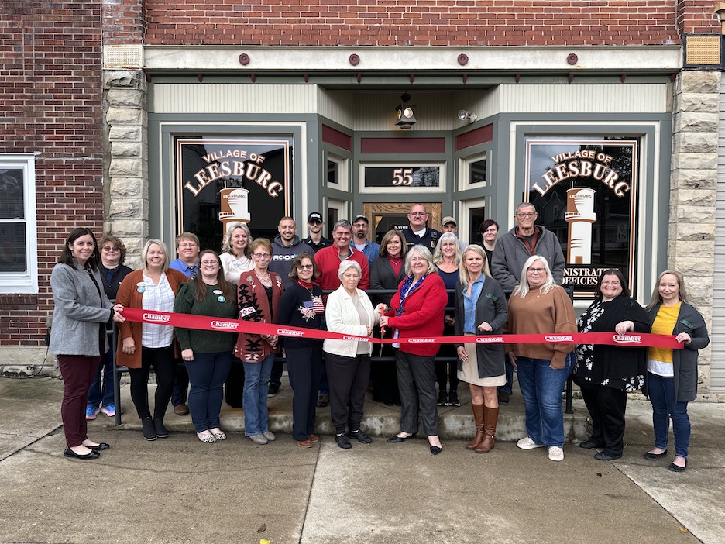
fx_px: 503
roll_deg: +0.1
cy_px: 272
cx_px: 362
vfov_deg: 56.8
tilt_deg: -3.0
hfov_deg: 71.6
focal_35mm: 24
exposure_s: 1/564
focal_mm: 6.86
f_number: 1.78
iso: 80
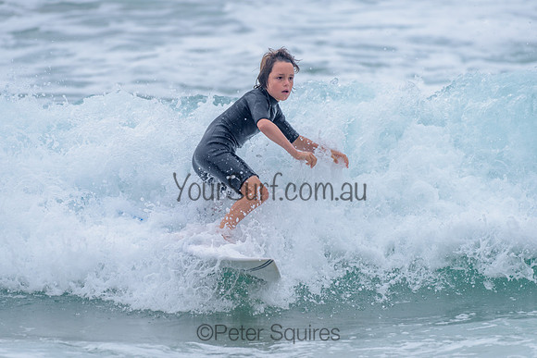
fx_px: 7919
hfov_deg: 3.9
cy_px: 172
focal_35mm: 531
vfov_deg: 2.6
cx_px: 252
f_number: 5.6
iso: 125
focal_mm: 500
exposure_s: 1/2000
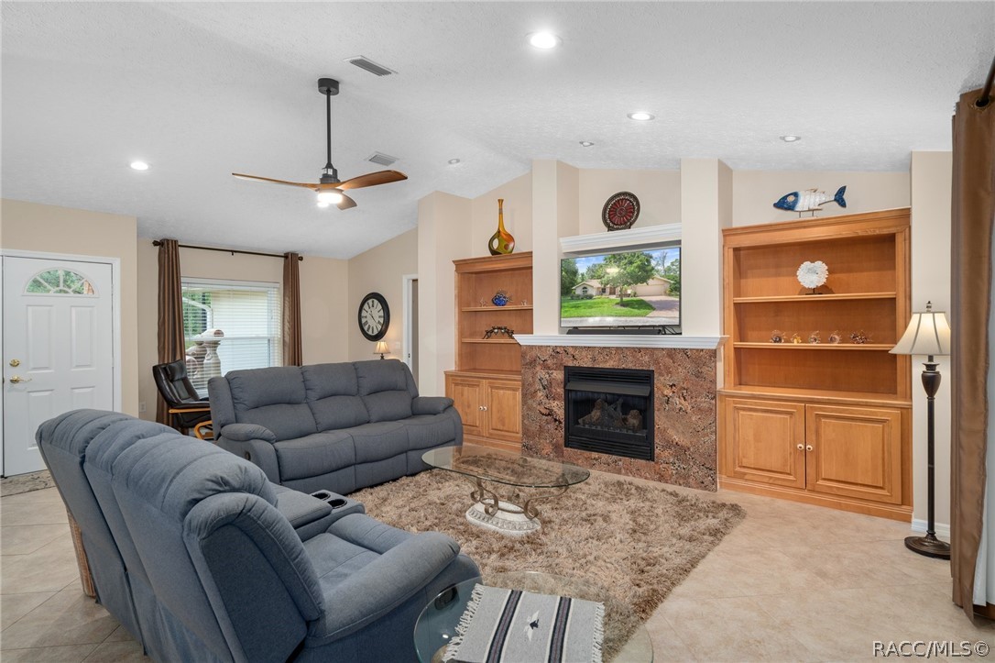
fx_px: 497
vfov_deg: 67.3
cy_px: 332
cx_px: 498
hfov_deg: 90.0
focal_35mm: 18
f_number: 8
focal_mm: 18
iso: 320
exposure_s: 1/1.25
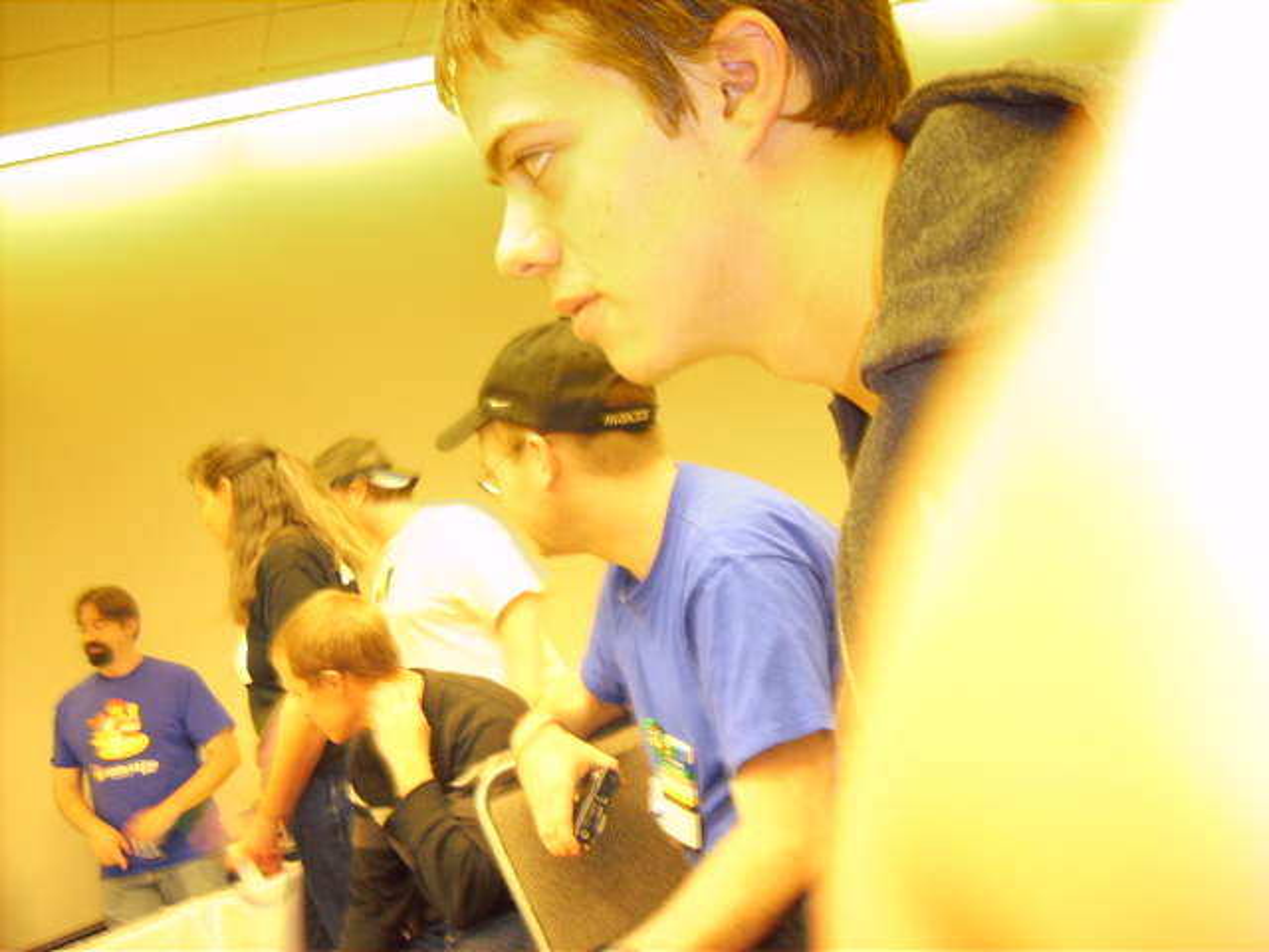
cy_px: 476
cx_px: 634
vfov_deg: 40.7
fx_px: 1283
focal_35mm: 35
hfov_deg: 52.6
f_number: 2.8
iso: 100
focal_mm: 5.8
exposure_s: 1/45
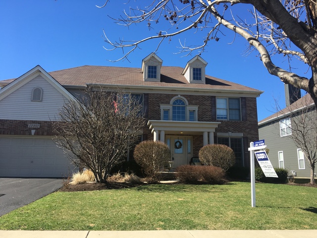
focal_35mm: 29
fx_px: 266
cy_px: 119
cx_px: 158
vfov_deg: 48.2
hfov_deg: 61.7
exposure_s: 1/769
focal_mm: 4.15
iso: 25
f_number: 2.2
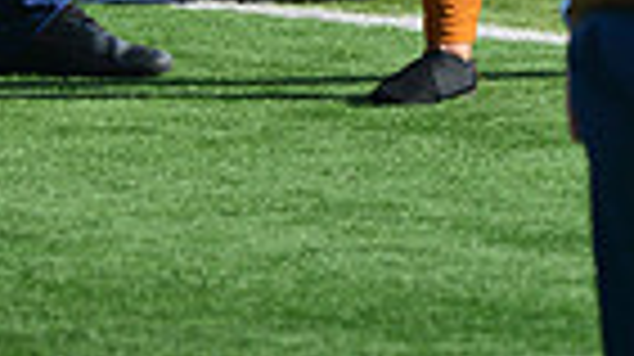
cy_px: -572
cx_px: 380
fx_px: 12932
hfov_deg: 2.8
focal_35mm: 770
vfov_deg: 1.6
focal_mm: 230
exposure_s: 1/1000
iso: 125
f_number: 5.6
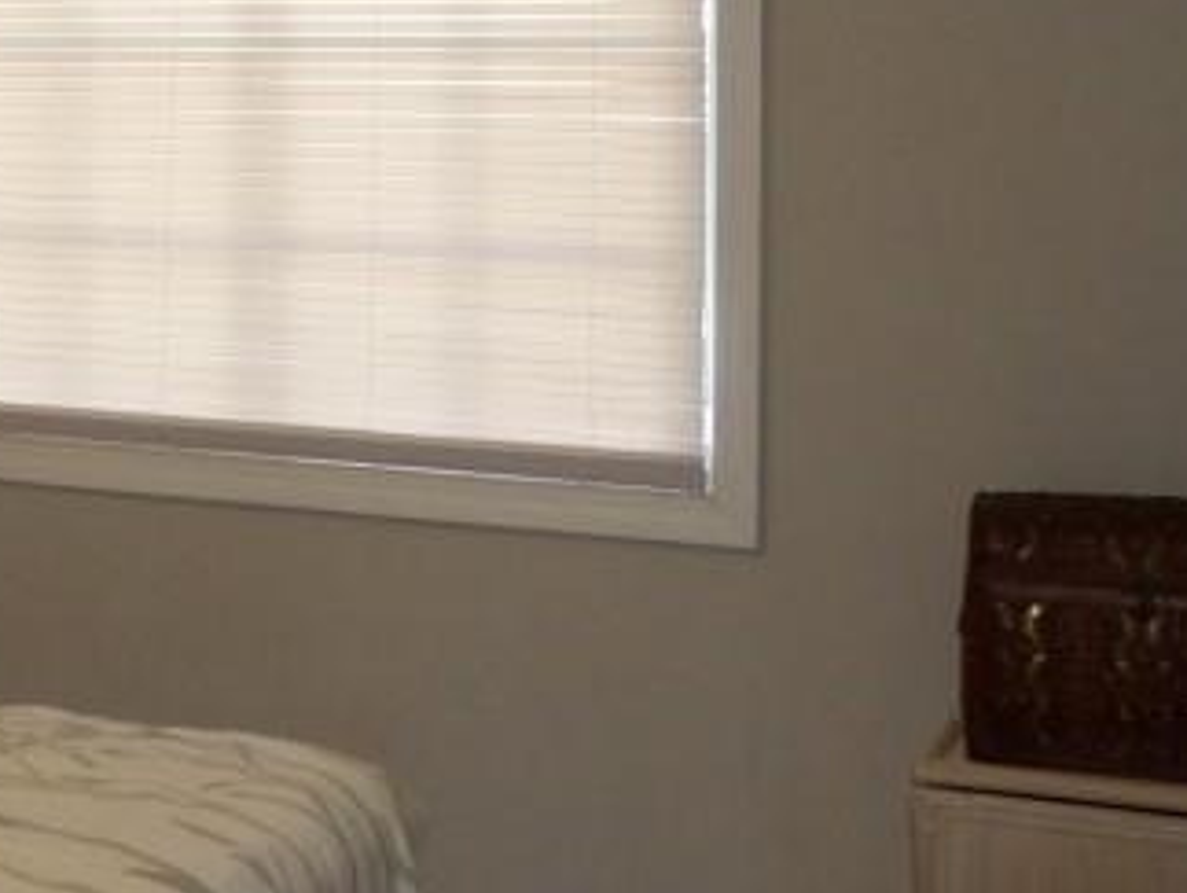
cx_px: -290
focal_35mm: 76
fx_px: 2609
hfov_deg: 23.2
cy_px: 73
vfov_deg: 19.1
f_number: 3.2
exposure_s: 1/33
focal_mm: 4.3
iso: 200
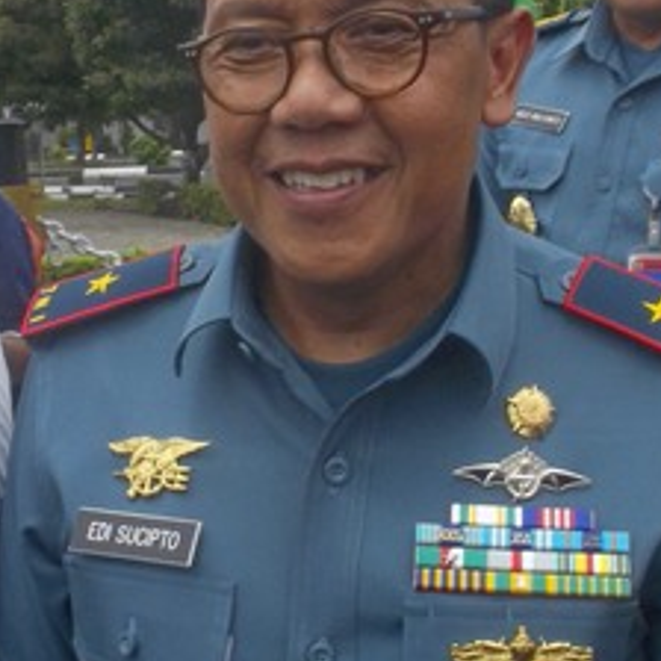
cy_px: 310
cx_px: 297
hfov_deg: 23.7
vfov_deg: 23.7
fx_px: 1577
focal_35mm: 73
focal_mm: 4.1
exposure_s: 1/320
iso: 80
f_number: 5.6
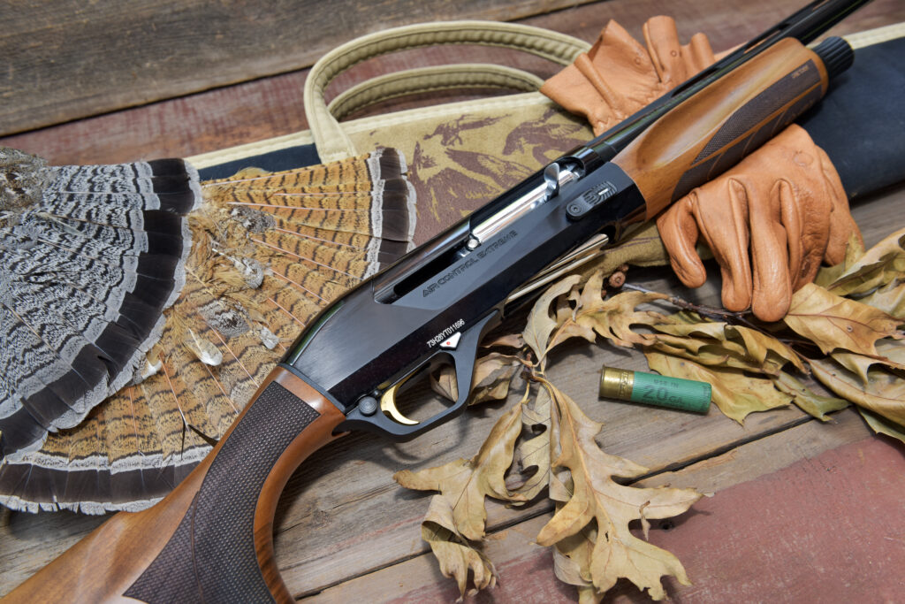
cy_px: 302
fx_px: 805
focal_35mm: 32
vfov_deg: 41.1
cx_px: 452
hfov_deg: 58.7
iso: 100
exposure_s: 1/13
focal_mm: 32
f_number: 8
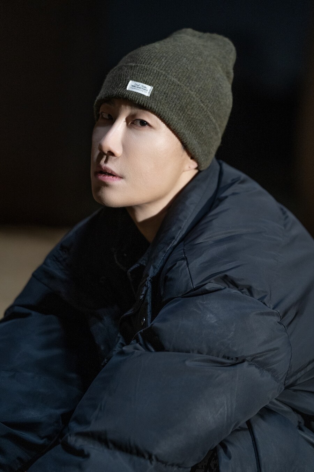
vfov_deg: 19.1
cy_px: 236
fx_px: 1400
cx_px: 157
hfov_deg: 12.8
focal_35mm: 107
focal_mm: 107
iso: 3200
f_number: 2.8
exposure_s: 1/125
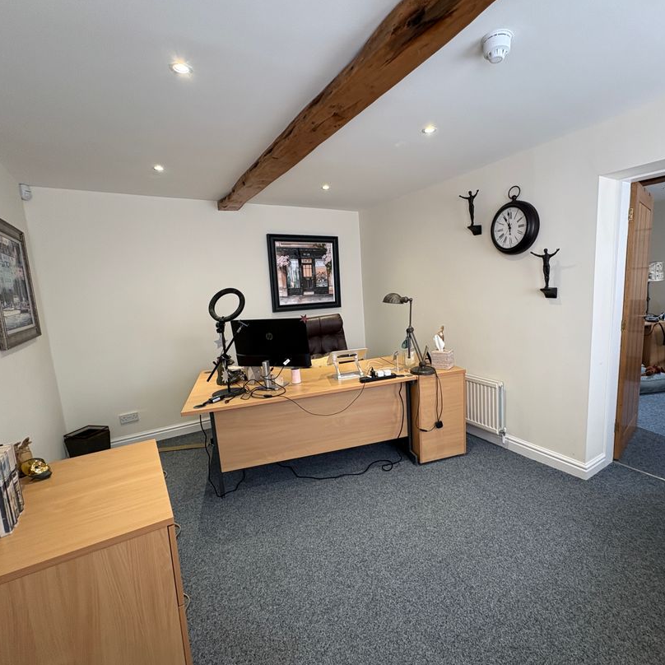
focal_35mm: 17
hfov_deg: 83.6
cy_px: 340
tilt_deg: -8.3
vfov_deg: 84.0
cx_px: 374
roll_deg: +3.0
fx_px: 369
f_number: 2.2
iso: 125
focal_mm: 2.22
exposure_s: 1/50
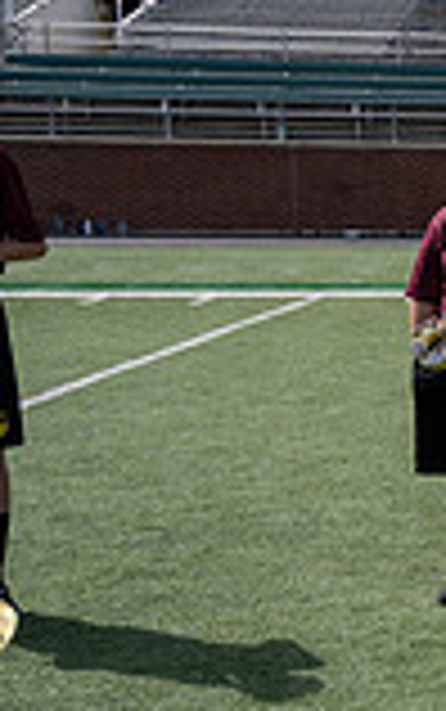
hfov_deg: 11.4
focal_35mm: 90
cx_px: 1153
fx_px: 1747
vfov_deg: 23.0
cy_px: 389
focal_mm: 24
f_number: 5
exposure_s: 1/1600
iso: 200
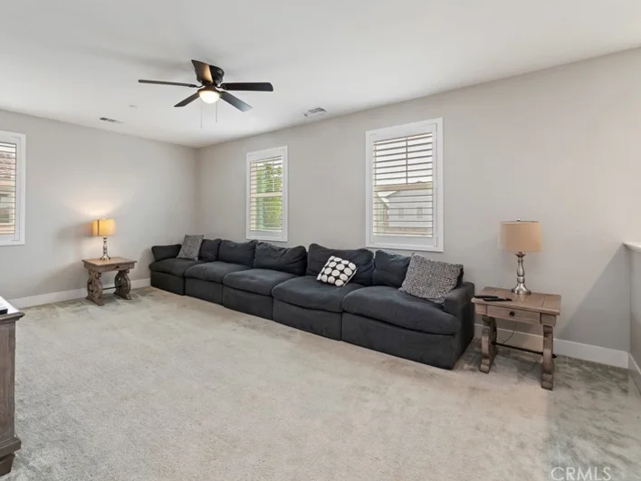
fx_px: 296
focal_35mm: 16
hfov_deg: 94.2
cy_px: 231
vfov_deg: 78.1
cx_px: 287
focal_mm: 14
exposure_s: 1/8
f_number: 10
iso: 500
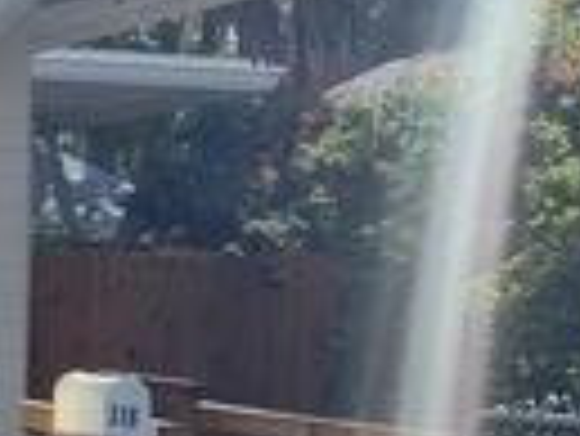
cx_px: -452
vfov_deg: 12.5
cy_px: 301
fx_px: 1996
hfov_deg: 14.6
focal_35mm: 119
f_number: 1.8
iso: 100
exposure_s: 1/2492
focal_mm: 5.56
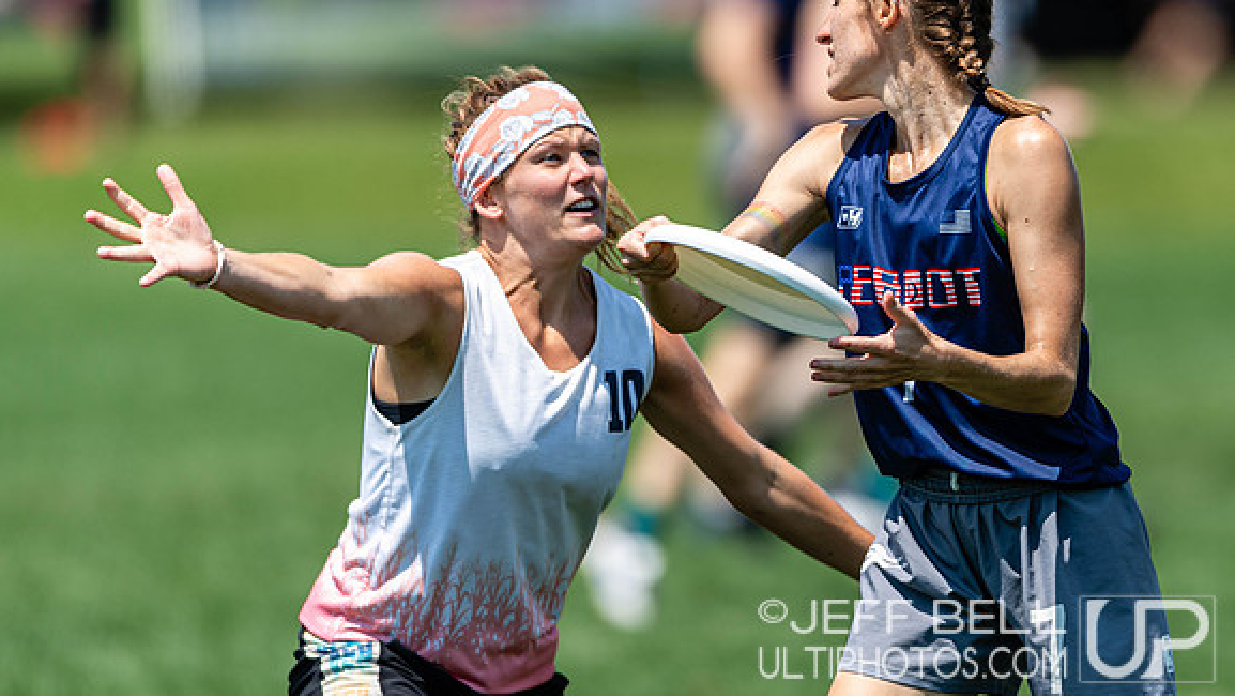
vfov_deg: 2.1
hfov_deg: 3.6
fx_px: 19425
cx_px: 870
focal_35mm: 593
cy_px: 290
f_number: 2.8
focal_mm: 400
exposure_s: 1/2000
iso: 100
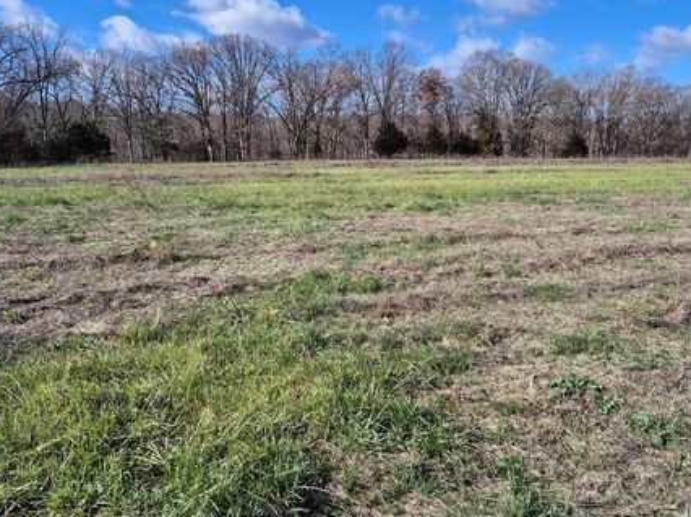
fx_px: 539
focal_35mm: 27
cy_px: 224
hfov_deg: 65.3
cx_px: 358
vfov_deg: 51.2
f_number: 1.8
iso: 25
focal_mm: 5.4
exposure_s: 1/1560
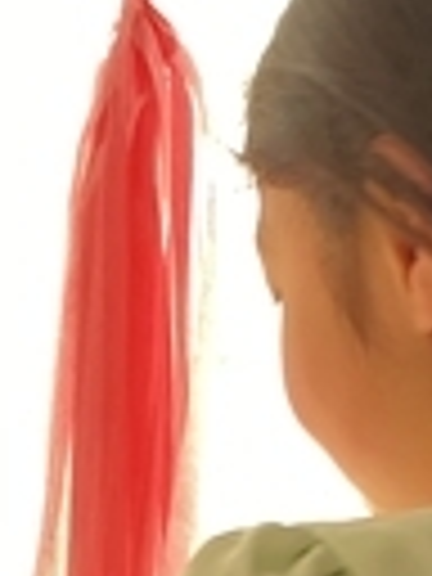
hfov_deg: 9.1
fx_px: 2696
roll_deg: -2.1
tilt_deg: -2.8
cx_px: 432
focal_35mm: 162
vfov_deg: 10.9
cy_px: 1220
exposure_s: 1/100
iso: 50
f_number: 1.8
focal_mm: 4.25
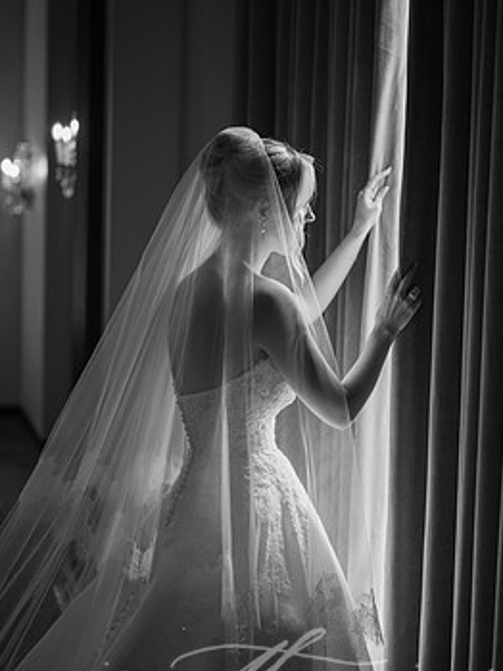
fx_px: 1200
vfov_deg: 31.2
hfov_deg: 23.7
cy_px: 331
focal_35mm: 62
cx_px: 269
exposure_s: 1/50
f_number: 2
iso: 100
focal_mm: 50
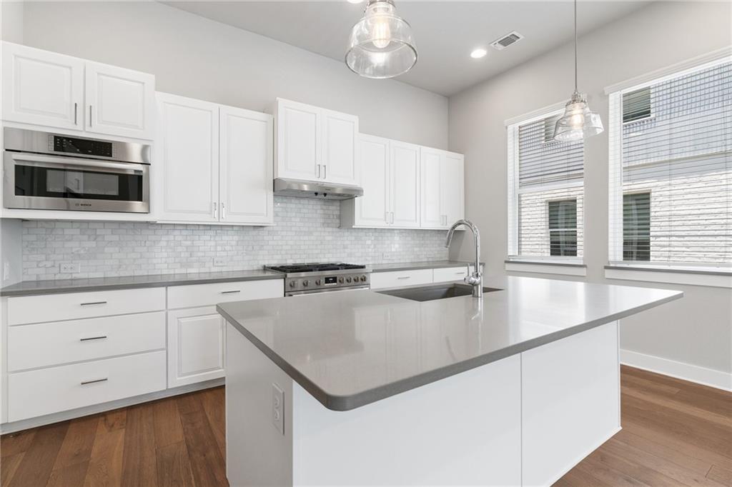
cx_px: 366
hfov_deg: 96.8
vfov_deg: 73.7
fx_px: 325
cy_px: 244
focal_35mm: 16
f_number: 7.1
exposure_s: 1/15
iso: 1600
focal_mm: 16
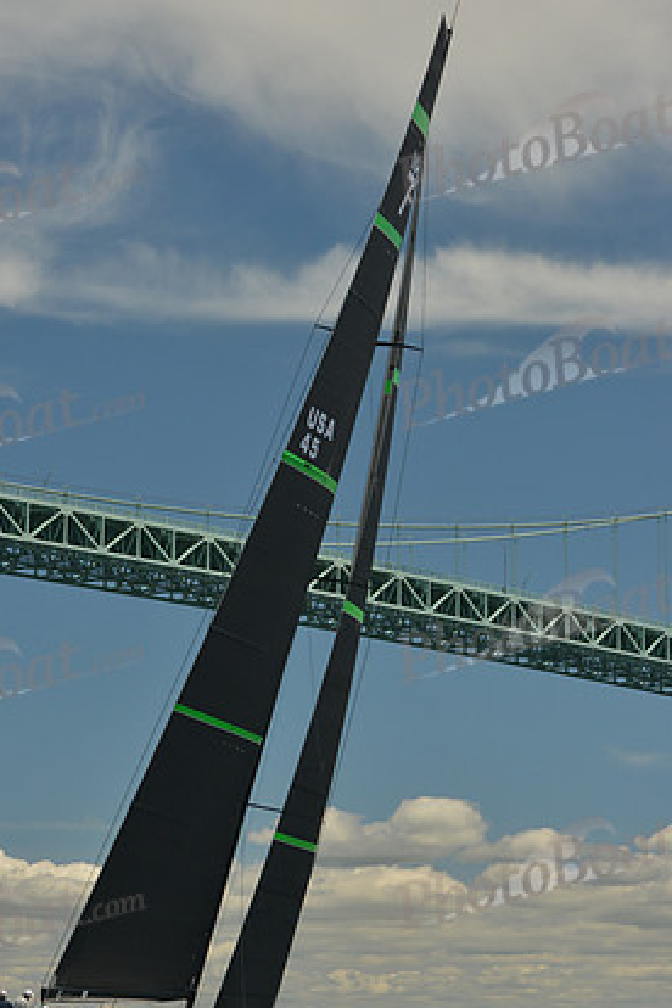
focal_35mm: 98
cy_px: 528
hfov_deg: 14.0
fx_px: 2744
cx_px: 271
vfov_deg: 20.8
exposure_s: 1/1000
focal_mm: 70
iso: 400
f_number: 7.1
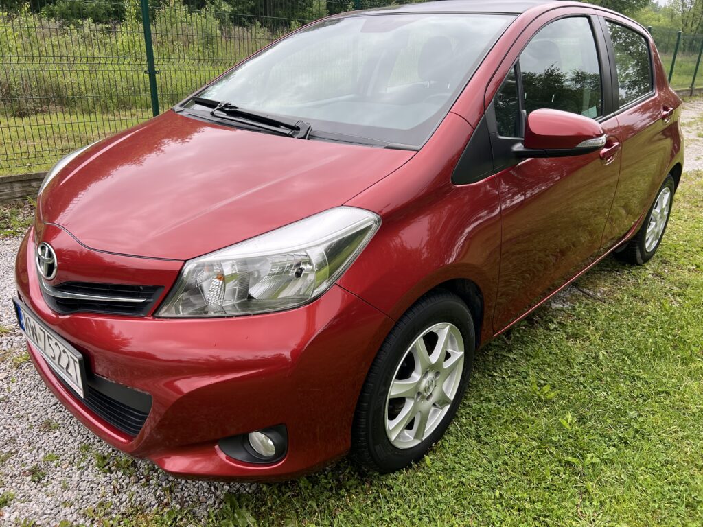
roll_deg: -2.7
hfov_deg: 67.3
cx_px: 352
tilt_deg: -22.5
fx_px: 528
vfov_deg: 53.1
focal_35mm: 26
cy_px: 264
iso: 50
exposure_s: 1/808
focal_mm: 5.7
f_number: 1.5
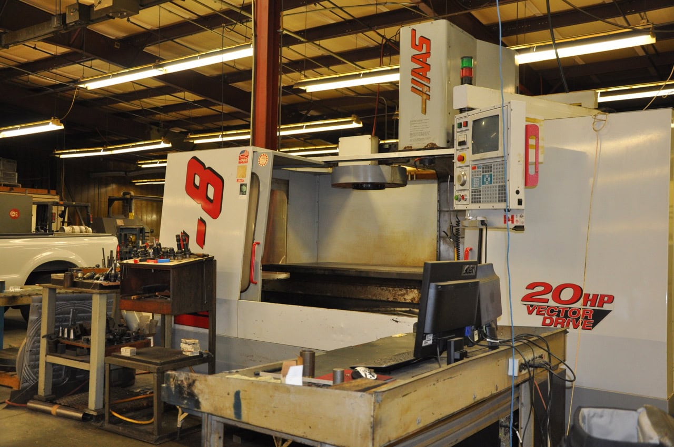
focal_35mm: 36
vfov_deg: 36.8
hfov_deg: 53.2
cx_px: 337
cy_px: 224
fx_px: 673
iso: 800
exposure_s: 1/60
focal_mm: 24
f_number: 3.8
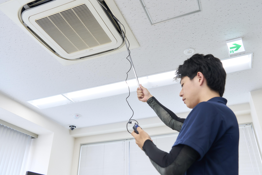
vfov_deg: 43.6
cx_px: 131
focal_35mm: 30
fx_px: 218
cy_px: 88
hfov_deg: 61.9
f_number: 5
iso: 1000
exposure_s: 1/80
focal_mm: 30
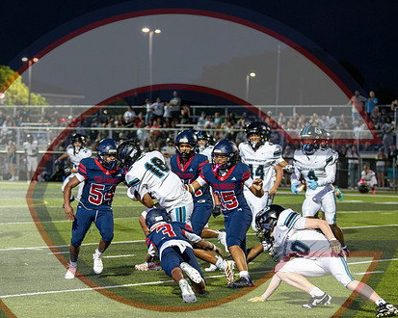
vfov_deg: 9.9
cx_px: 136
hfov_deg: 12.4
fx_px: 1837
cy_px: 250
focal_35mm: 156
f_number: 2.8
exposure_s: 1/1000
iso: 8000
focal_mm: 82
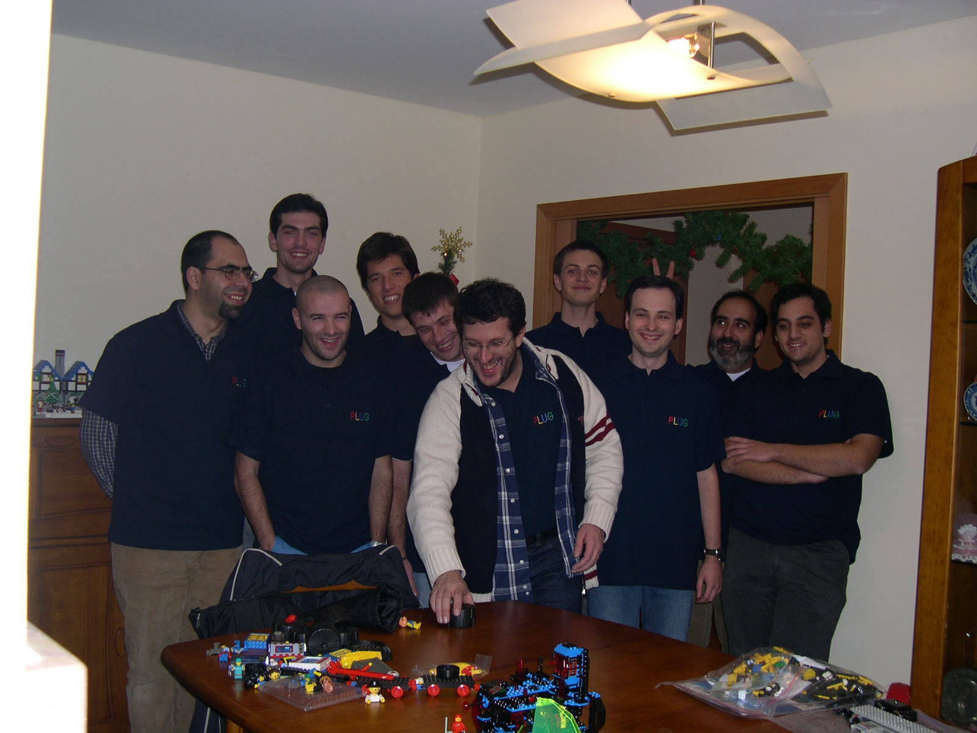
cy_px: 366
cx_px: 488
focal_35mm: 38
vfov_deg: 37.7
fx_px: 1073
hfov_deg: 49.0
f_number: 2.8
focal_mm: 8
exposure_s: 1/60
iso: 100
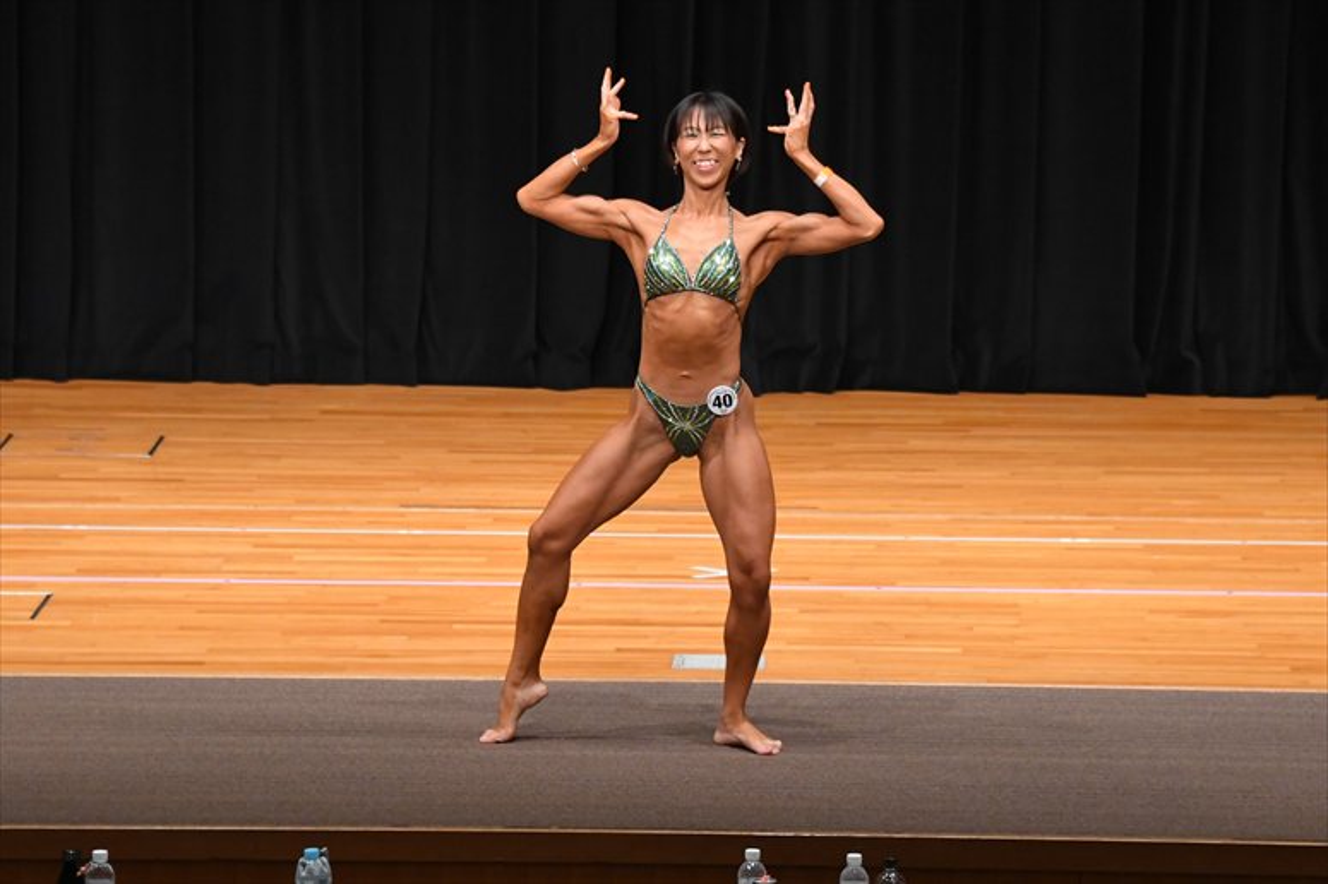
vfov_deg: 6.8
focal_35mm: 202
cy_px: 442
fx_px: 7448
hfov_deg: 10.2
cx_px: 664
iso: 4000
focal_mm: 135
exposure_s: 1/400
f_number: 5.6
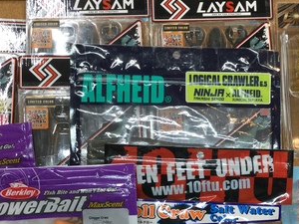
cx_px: 181
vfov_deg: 23.4
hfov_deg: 31.1
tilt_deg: -77.7
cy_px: 172
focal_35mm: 62
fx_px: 536
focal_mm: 3.3
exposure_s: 1/40
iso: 32
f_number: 2.4
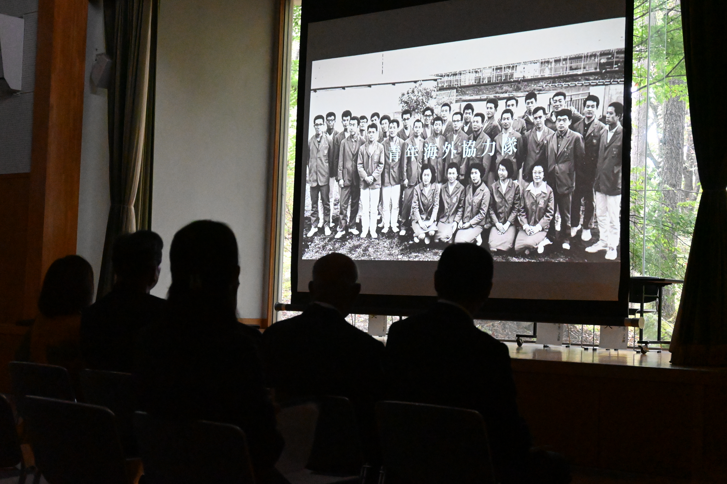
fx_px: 1212
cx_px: 364
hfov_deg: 33.4
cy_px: 242
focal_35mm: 60
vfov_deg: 22.6
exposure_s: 1/60
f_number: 5.6
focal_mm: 40
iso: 12800
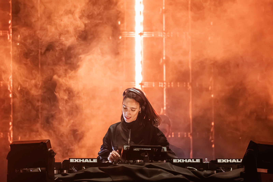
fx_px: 2399
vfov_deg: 4.3
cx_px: 130
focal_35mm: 316
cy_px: 93
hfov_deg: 6.5
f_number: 2.8
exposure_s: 1/500
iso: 5000
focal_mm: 200
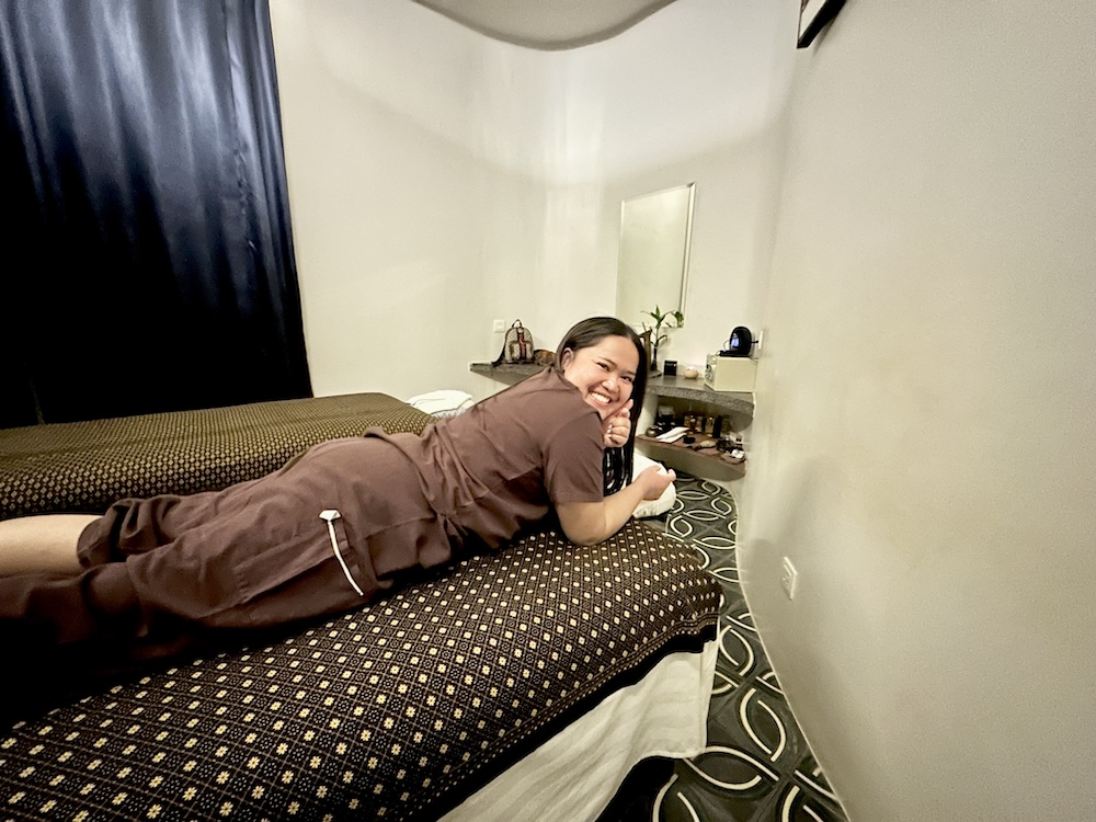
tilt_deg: -14.4
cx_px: 548
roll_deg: -1.9
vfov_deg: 85.7
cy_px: 411
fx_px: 443
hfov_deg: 102.1
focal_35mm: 14
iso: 1000
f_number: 2.2
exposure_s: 1/11
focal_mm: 2.22
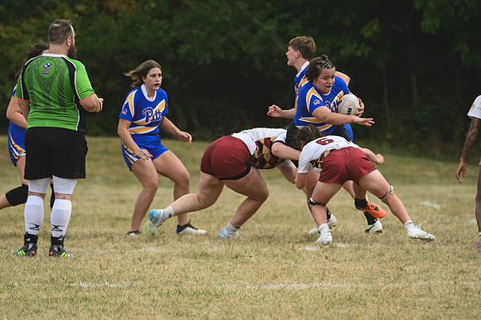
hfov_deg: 3.6
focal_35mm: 570
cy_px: 160
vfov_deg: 2.4
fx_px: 7611
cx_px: 240
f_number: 6
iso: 280
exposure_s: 1/1000
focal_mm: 380
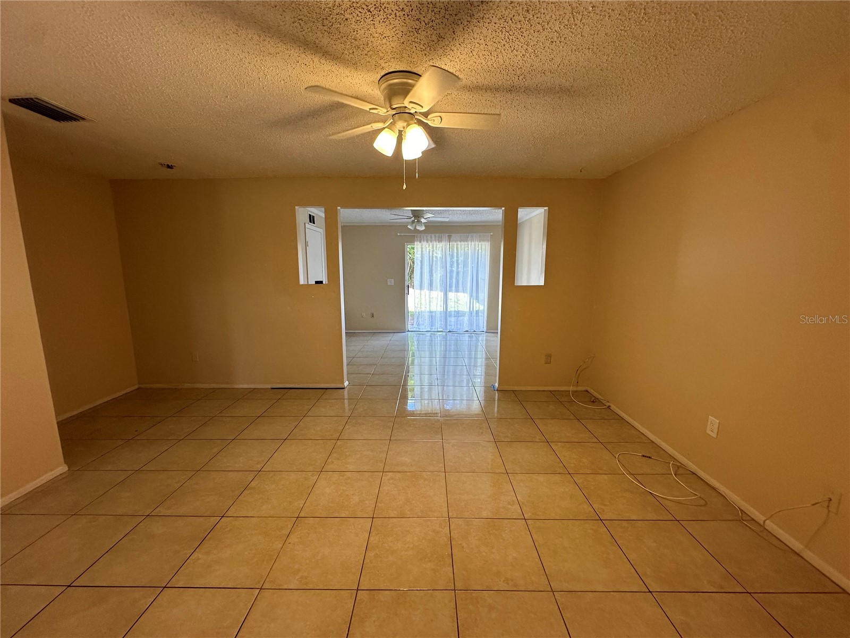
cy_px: 319
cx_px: 425
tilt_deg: -8.1
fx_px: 344
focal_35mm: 14
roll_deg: +0.0
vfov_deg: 85.7
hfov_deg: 102.1
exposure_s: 1/120
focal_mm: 2.22
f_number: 2.2
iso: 200
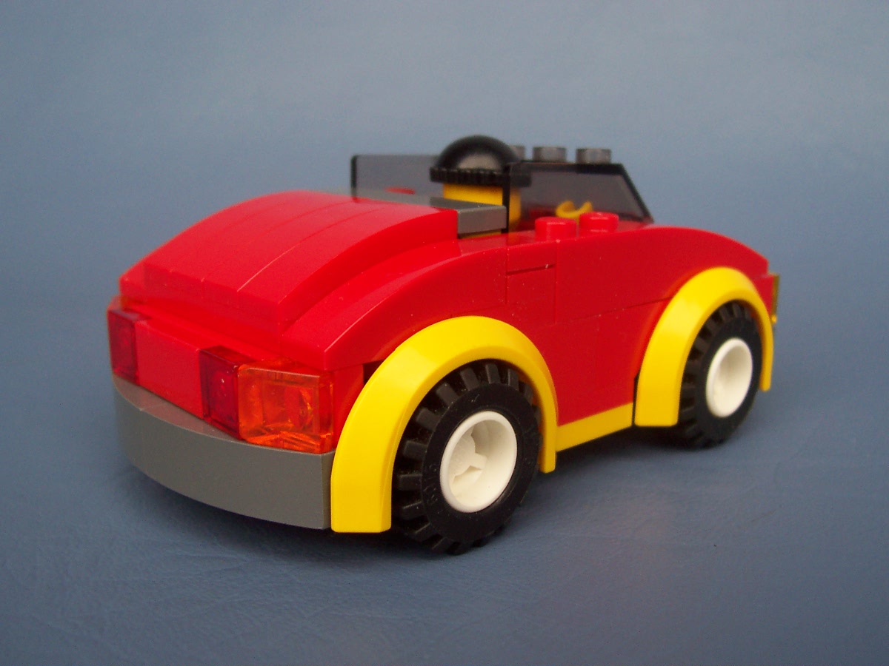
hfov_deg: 50.1
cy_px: 333
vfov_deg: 38.7
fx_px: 950
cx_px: 444
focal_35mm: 37
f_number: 2.8
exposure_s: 1/125
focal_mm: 5.6
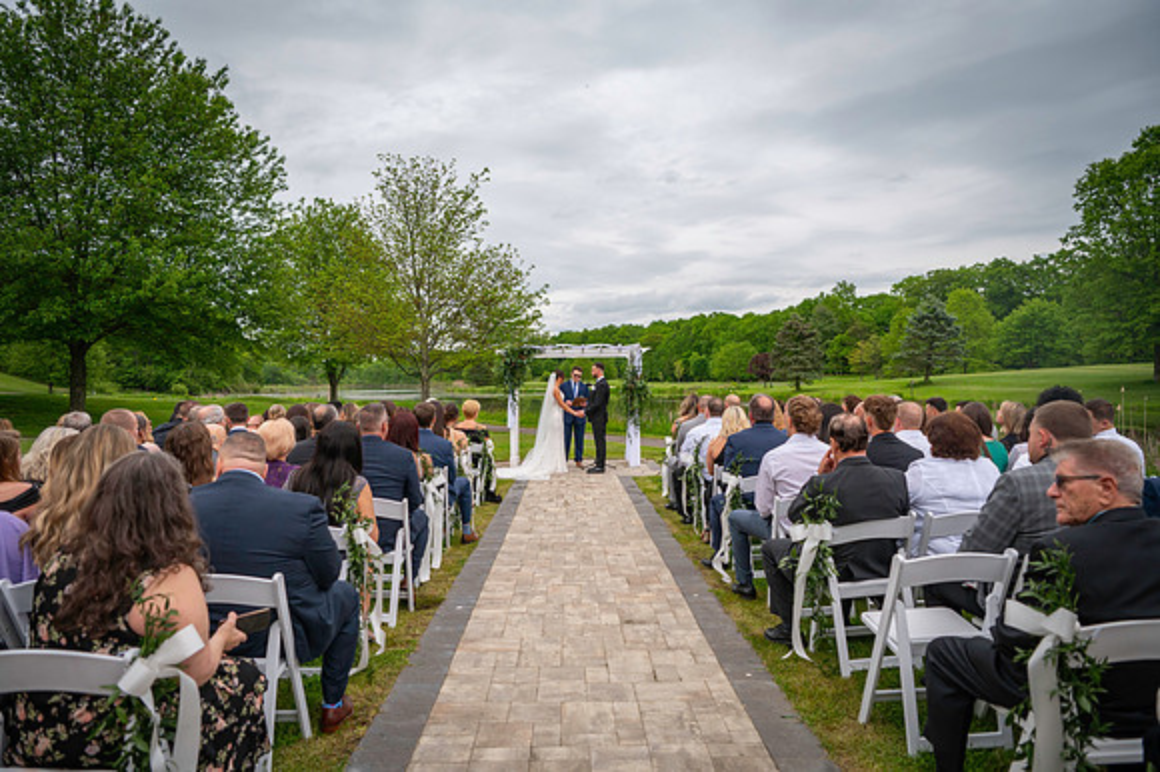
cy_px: 386
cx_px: 580
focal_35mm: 24
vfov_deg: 53.1
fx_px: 773
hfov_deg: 73.8
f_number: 3.2
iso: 640
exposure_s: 1/6400
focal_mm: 24
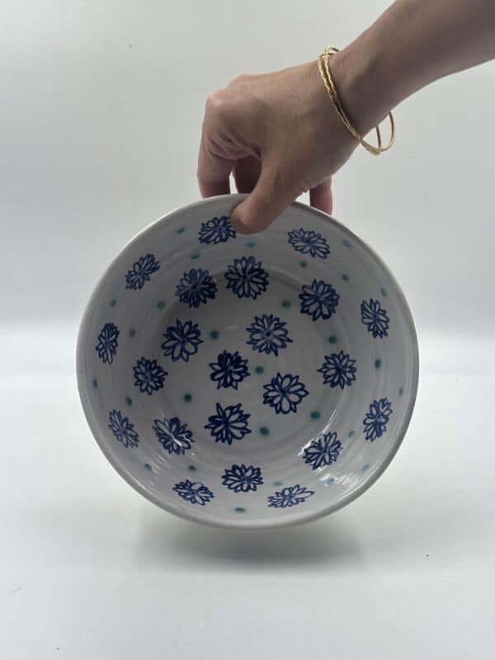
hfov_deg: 30.3
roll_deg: -2.1
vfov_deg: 39.7
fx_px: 915
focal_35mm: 48
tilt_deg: -17.6
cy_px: 330
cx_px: 248
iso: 64
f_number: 1.78
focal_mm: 6.86
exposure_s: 1/371
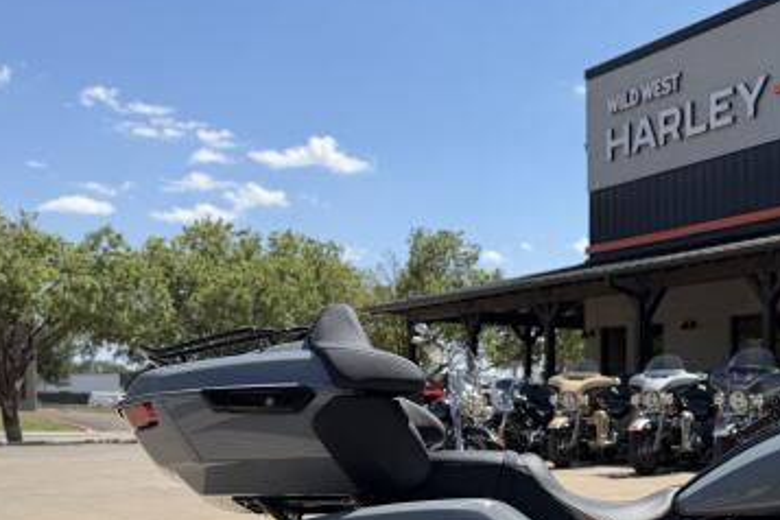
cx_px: 653
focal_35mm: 56
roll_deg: +1.1
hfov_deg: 34.3
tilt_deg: -3.6
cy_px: 487
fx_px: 1213
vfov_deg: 23.4
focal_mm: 6.76
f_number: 1.78
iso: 80
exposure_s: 1/4405
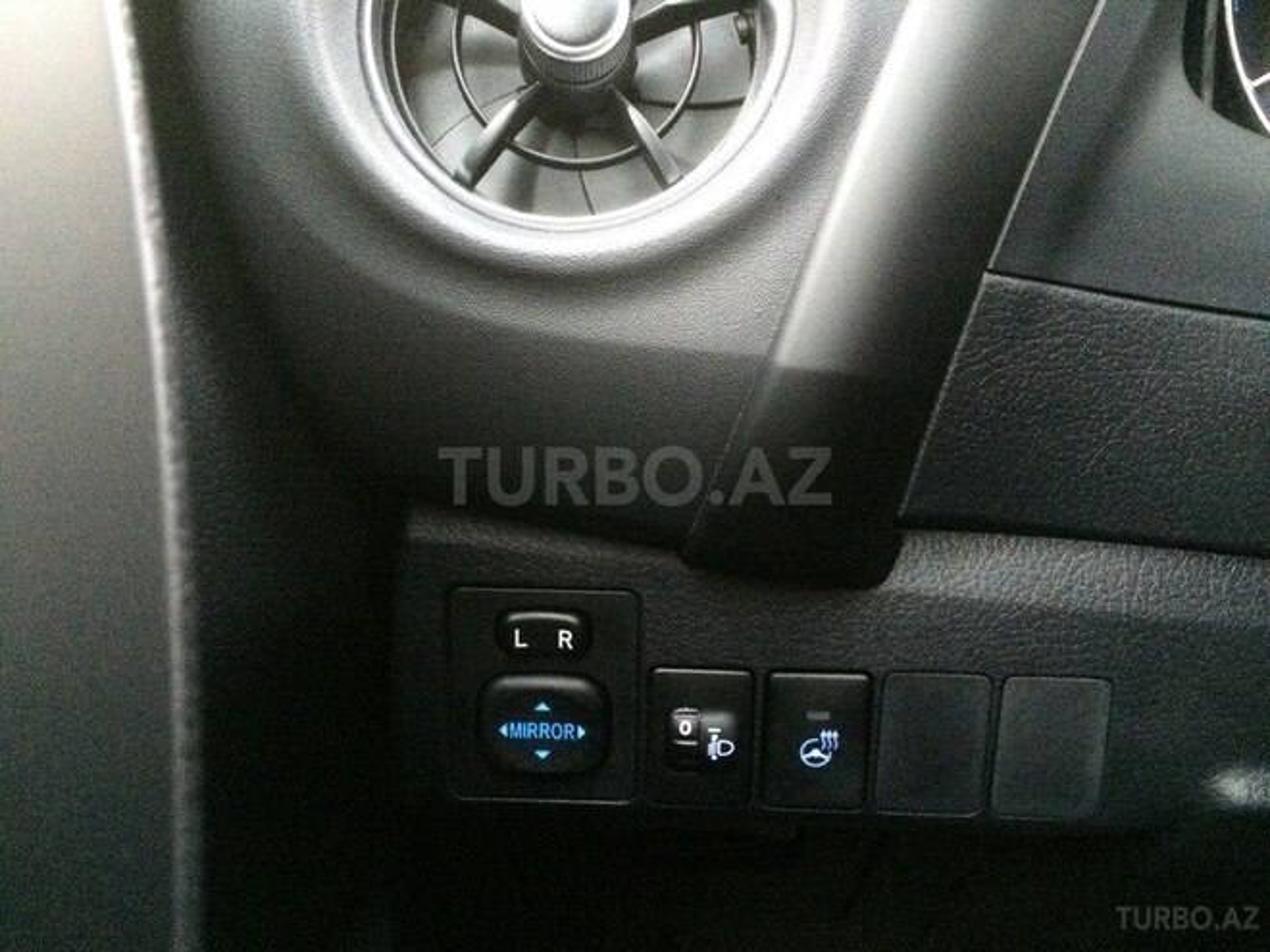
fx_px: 1064
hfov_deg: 61.7
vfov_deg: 48.2
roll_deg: +0.2
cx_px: 635
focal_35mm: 29
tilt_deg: -15.6
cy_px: 476
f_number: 2.2
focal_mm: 4.15
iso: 400
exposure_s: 1/17
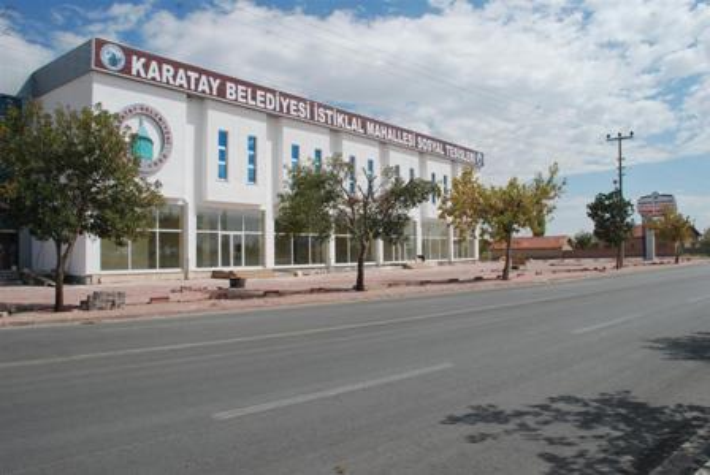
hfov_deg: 67.3
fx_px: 533
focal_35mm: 27
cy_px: 238
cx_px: 355
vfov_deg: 48.1
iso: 320
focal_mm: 18
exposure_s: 1/500
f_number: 11
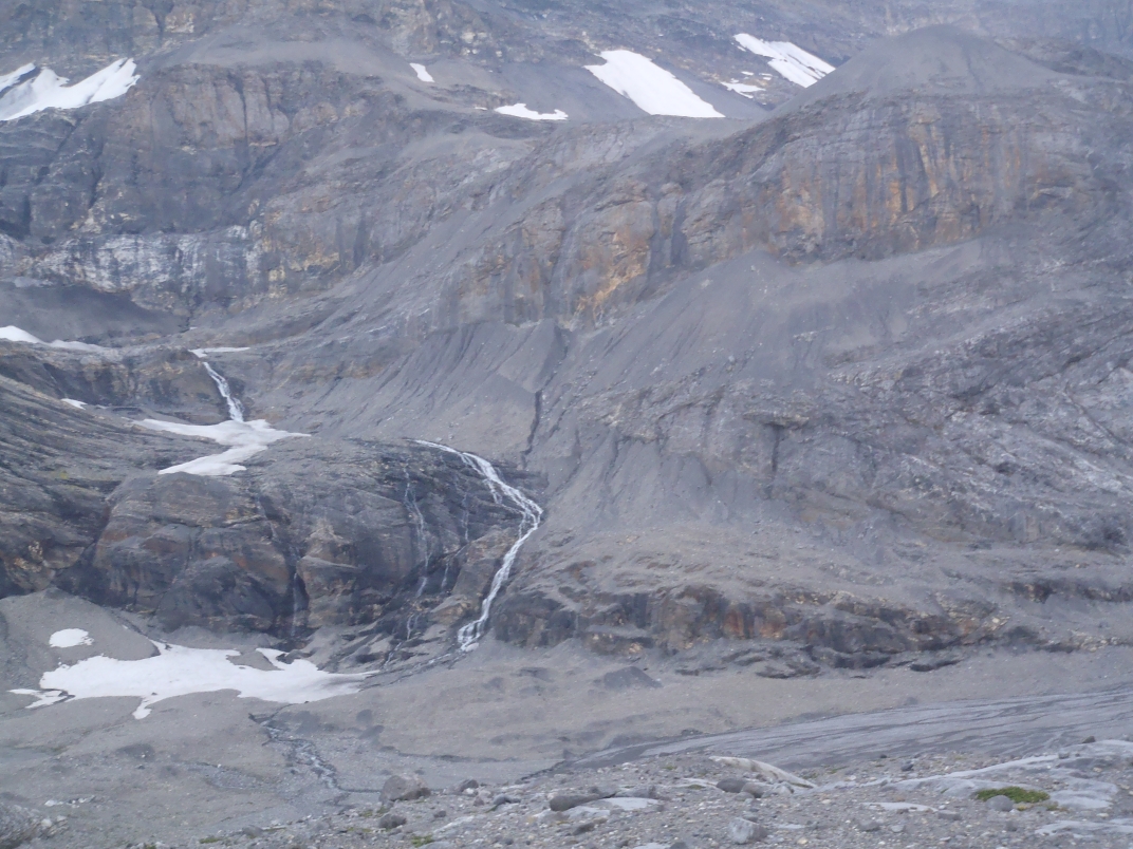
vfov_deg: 25.7
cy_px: 424
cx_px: 566
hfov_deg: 33.8
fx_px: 1866
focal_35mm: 57
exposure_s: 1/10
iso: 200
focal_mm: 10.34
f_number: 4.5
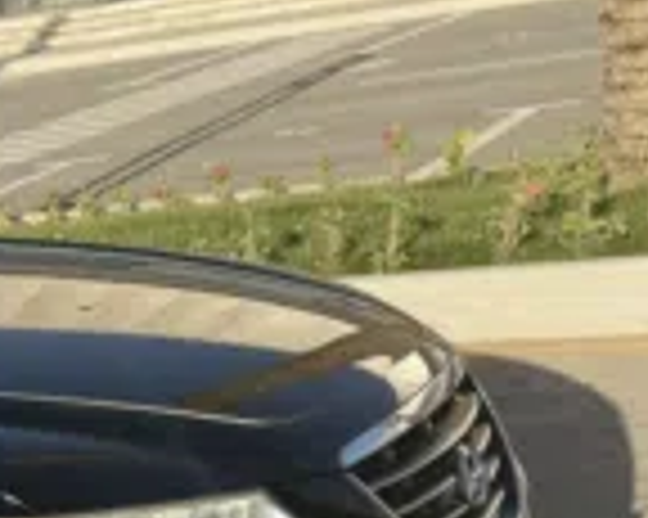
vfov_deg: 14.2
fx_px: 1993
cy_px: 680
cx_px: -590
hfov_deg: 15.4
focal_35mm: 104
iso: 80
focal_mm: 6.76
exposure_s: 1/3021
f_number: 1.78
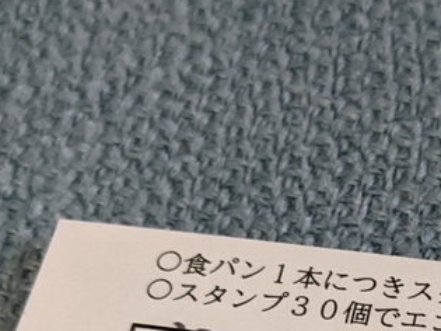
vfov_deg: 13.6
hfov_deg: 18.0
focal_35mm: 103
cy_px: 480
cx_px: 552
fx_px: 1312
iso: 893
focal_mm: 4.44
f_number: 1.8
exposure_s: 1/120
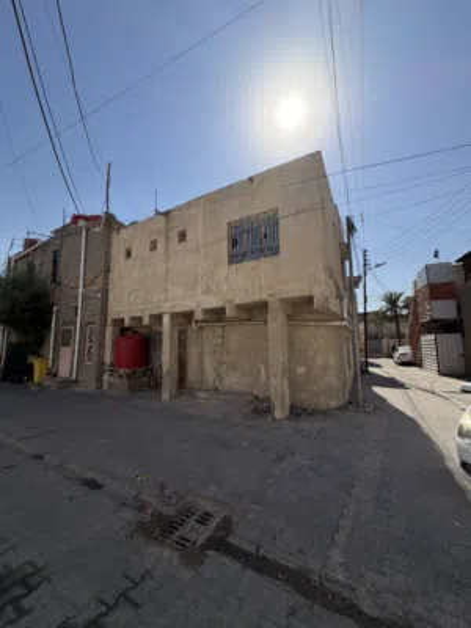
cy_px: 314
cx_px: 236
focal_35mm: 14
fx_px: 254
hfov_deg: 85.7
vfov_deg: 102.1
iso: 25
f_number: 2.2
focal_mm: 2.22
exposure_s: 1/1399
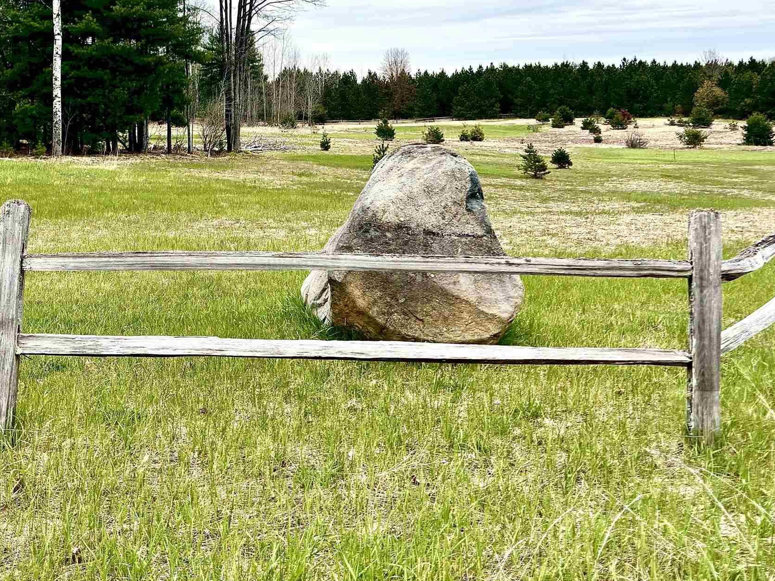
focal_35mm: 48
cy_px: 66
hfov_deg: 39.0
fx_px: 1075
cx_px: 230
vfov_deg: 29.1
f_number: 1.6
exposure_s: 1/1616
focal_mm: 5.96
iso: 50
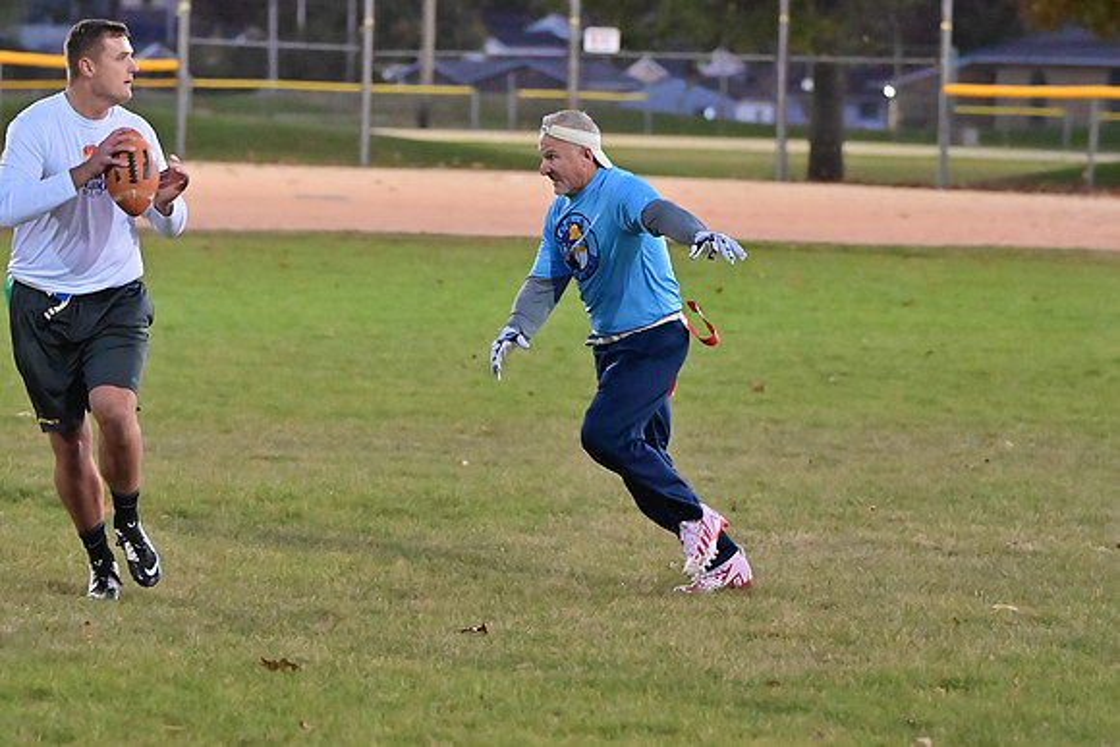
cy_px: 374
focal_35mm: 187
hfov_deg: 11.0
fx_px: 5819
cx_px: 560
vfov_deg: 7.3
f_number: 4
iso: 6400
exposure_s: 1/640
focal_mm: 125
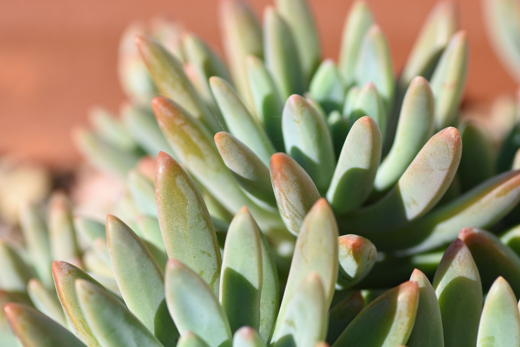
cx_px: 260
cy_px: 174
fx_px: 2166
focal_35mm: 150
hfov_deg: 13.7
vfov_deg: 9.1
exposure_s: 1/500
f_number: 5.6
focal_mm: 100
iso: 100
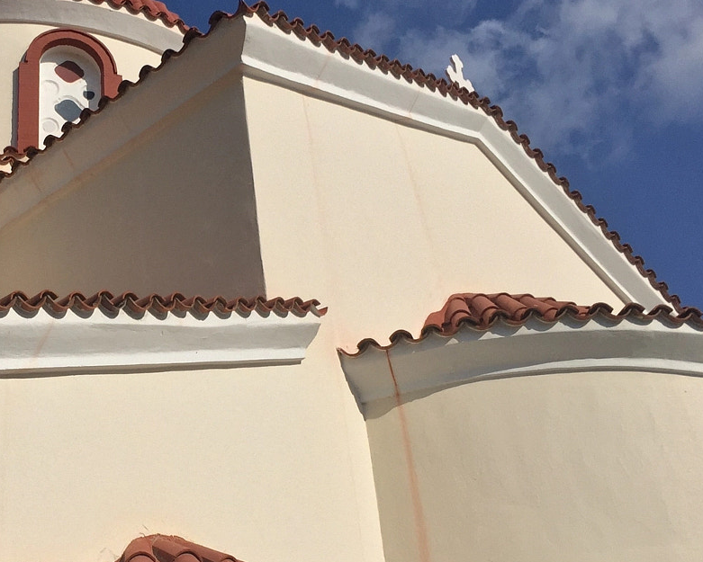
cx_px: 117
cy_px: 352
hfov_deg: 31.4
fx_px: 1207
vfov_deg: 26.2
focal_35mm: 58
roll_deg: -0.2
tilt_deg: +28.3
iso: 32
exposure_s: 1/5650
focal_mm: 4.15
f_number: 2.2
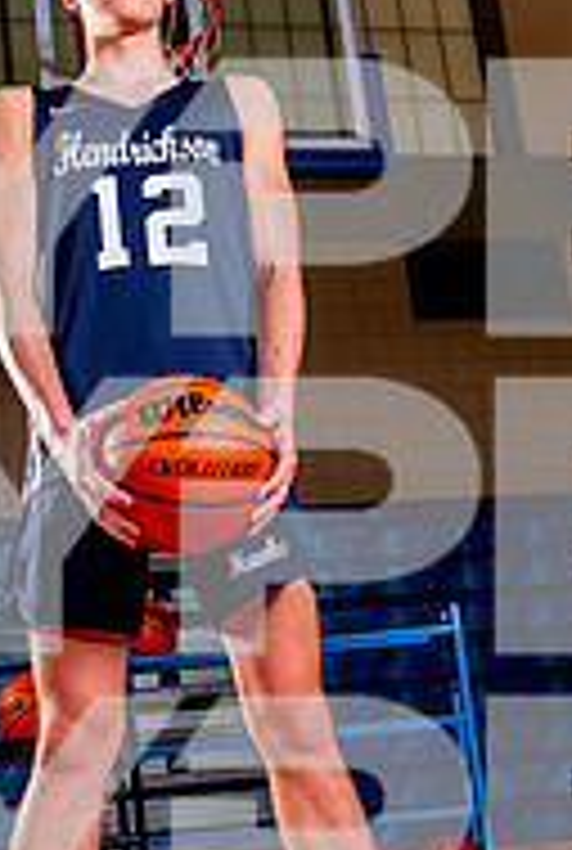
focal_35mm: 57
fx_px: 1351
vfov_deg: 34.8
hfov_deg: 23.6
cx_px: 128
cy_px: 517
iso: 100
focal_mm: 24
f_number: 5.6
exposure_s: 1/125
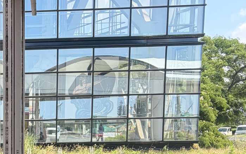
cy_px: 218
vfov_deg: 15.1
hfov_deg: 23.9
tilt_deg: -6.8
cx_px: -23
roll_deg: +0.3
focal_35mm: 81
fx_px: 543
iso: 50
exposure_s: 1/1001
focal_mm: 5.96
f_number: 1.6
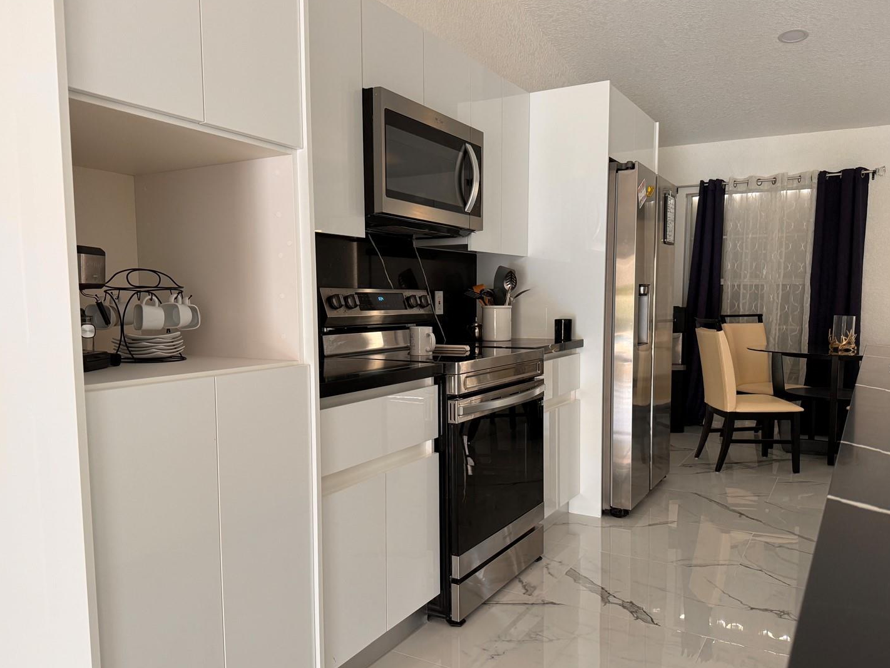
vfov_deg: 51.3
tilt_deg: -6.6
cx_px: 448
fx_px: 694
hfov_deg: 65.3
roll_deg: +0.0
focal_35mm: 27
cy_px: 368
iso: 200
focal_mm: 6.76
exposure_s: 1/121
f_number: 1.78
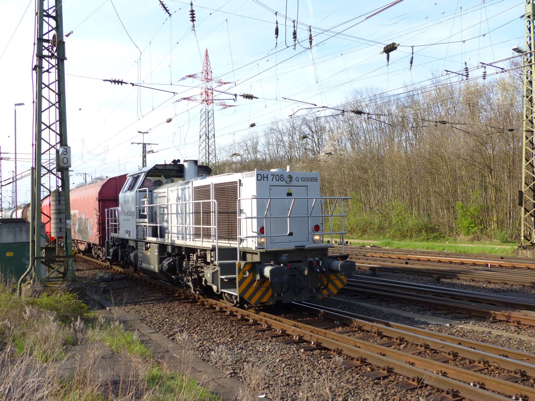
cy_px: 200
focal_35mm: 33
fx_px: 510
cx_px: 268
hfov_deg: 55.4
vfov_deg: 42.9
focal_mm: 5.9
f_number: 2.8
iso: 100
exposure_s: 1/800
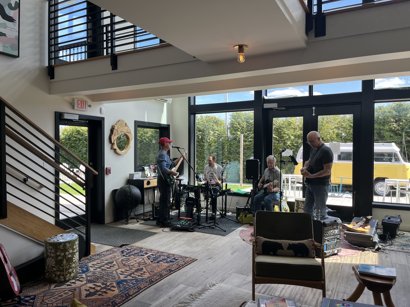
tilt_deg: -0.1
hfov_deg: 67.3
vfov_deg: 53.1
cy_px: 154
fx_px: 308
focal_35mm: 26
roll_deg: +0.4
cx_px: 205
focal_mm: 5.1
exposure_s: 1/333
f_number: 1.6
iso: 50
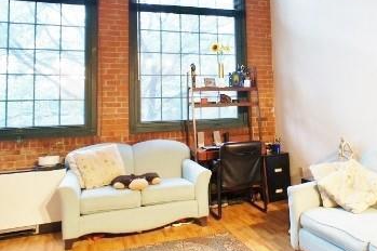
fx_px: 460
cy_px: 78
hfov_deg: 43.3
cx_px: 275
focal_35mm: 44
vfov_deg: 30.2
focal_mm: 16
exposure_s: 1/8
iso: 1600
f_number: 7.1
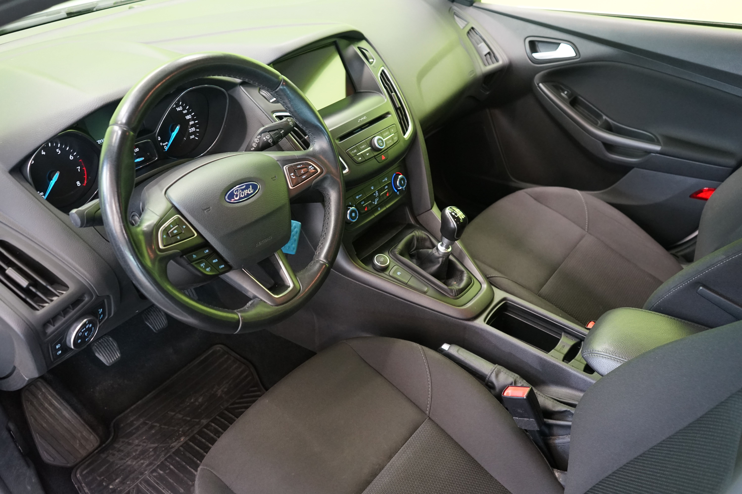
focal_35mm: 29
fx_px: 598
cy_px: 247
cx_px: 371
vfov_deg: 45.0
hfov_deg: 63.7
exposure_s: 1/20
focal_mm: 29
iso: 2500
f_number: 5
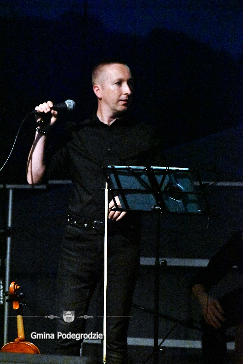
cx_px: 122
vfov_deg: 10.2
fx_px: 2051
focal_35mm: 202
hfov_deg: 6.8
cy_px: 182
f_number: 6.3
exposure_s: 1/640
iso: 25600
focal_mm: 135
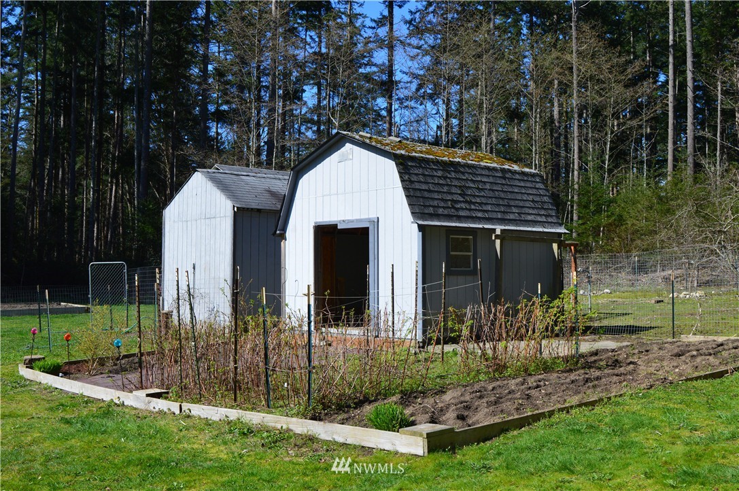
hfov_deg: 49.6
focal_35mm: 39
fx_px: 800
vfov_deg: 34.1
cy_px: 246
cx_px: 370
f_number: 11
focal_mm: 26
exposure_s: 1/500
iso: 360
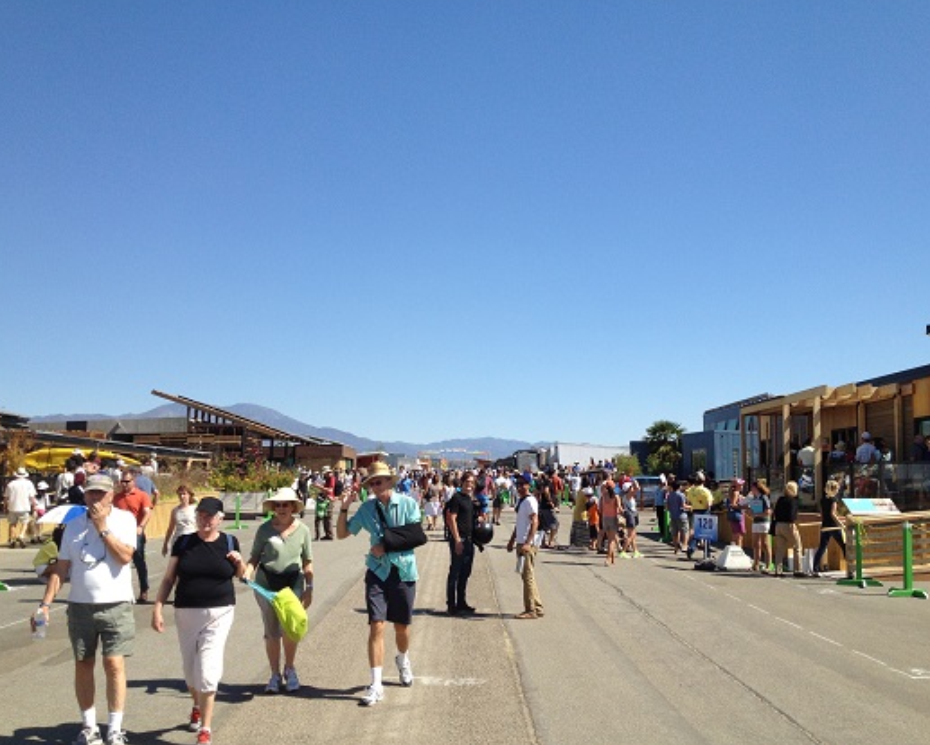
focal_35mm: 37
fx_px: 1019
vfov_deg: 40.2
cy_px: 372
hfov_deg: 49.0
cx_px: 489
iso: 50
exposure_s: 1/1905
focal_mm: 4.28
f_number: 2.4
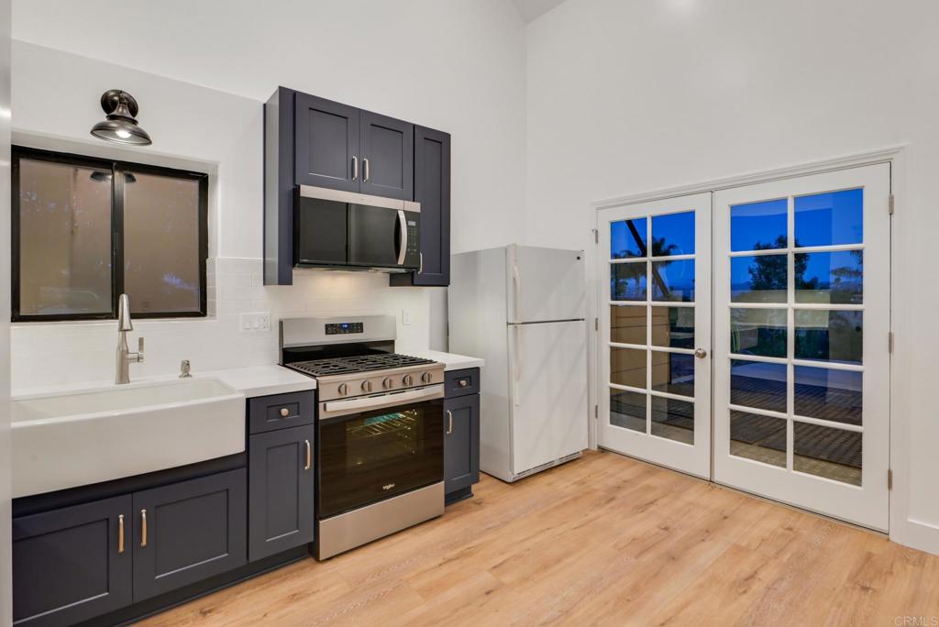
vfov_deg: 70.5
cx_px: 470
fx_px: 444
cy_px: 314
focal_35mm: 17
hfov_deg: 93.2
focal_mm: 17
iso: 800
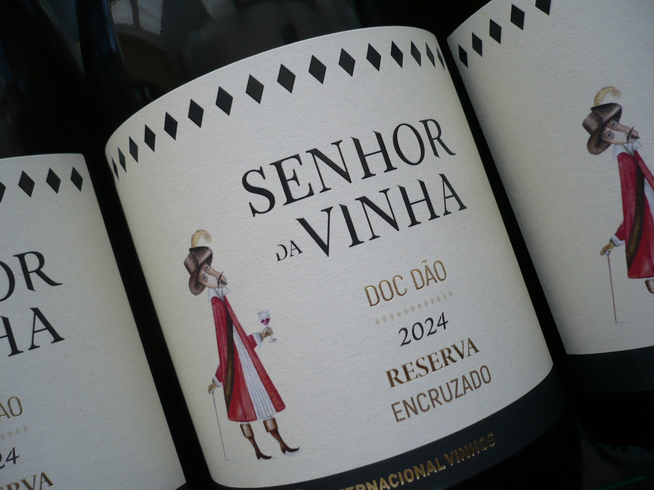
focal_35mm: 35
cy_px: 245
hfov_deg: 52.6
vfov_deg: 40.7
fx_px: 661
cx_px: 327
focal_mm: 5.8
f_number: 2.8
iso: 100
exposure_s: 1/160
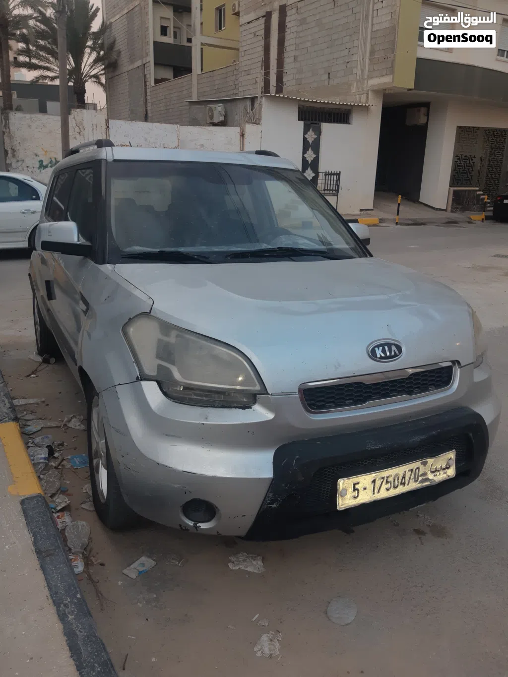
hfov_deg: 53.1
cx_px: 254
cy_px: 338
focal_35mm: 26
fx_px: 509
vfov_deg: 67.3
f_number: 1.7
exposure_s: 1/100
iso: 40
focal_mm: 3.93
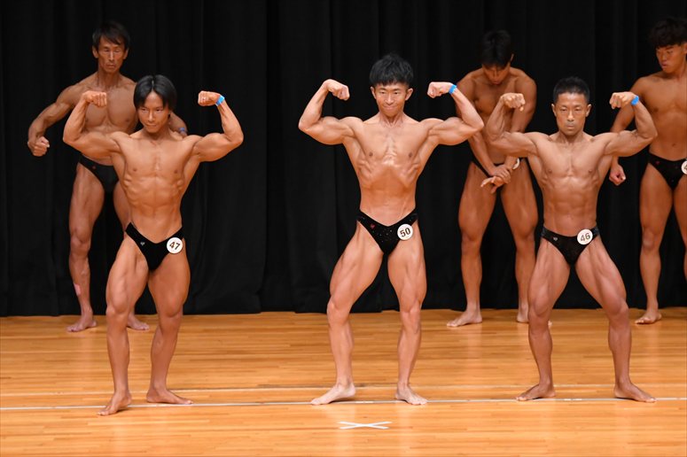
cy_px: 228
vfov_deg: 5.4
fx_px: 4864
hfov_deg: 8.1
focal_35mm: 255
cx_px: 344
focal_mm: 170
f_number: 5.6
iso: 4000
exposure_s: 1/400
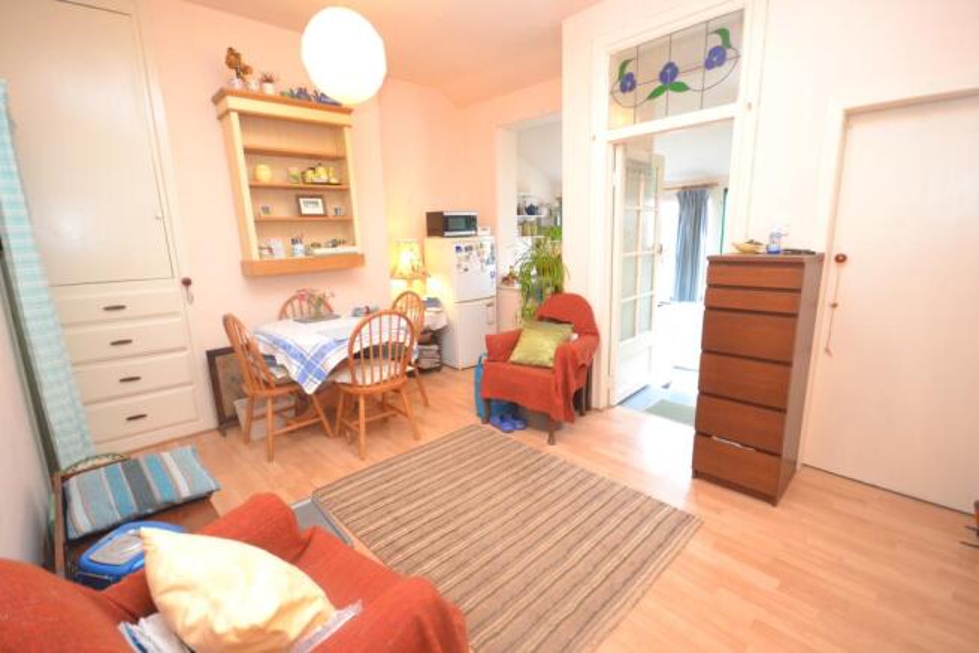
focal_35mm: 16
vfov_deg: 72.1
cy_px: 326
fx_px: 449
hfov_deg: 95.0
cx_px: 490
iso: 1800
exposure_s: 1/60
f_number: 4.2
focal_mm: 11
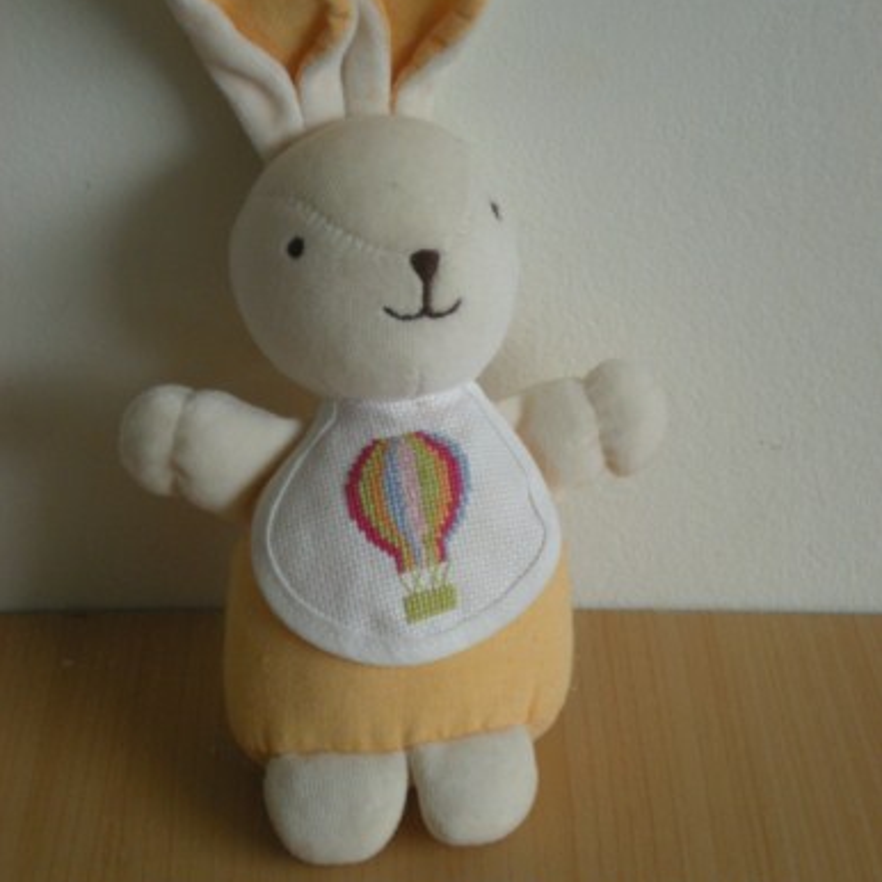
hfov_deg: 19.7
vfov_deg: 19.7
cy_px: 368
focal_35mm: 88
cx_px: 441
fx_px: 2537
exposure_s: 1/18
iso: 200
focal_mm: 12.3
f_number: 4.6
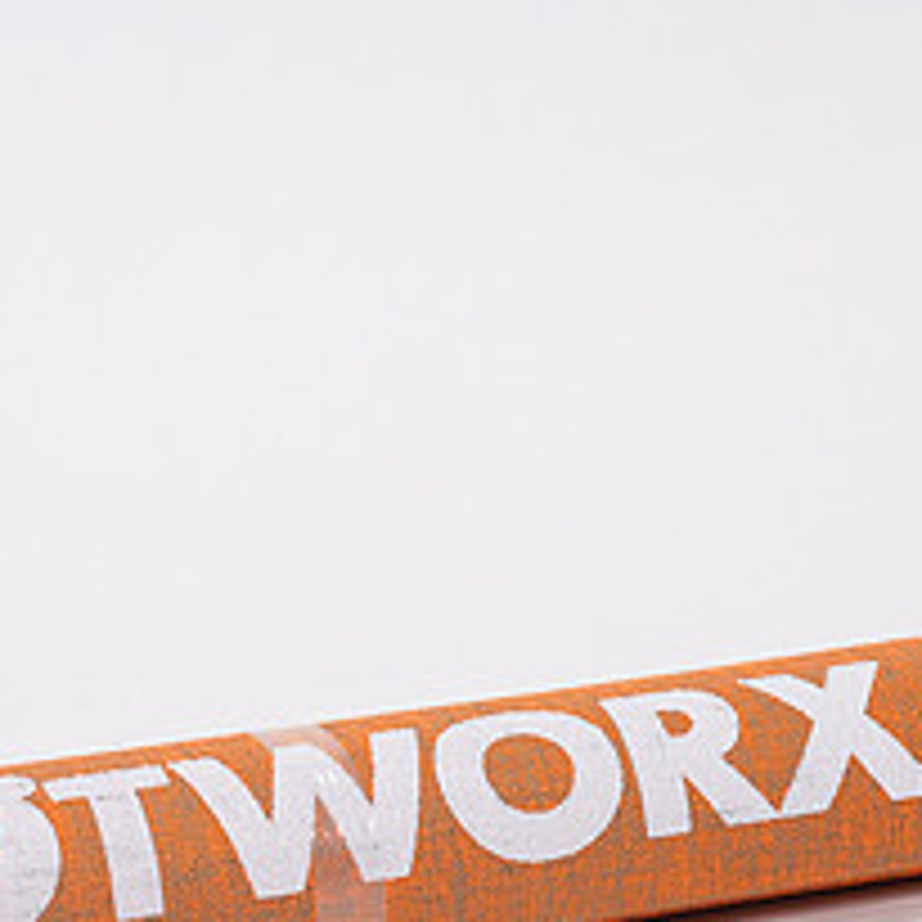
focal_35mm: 120
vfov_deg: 14.5
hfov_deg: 14.5
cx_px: 364
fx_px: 3616
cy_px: 533
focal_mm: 50
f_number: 4
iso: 200
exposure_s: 1/125
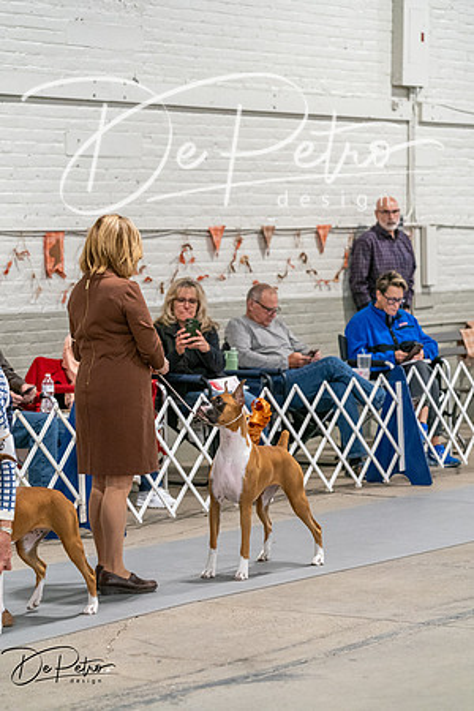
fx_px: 2390
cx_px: 237
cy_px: 356
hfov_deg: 11.3
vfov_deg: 16.9
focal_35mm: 121
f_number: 3.5
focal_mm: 121
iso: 6400
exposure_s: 1/250
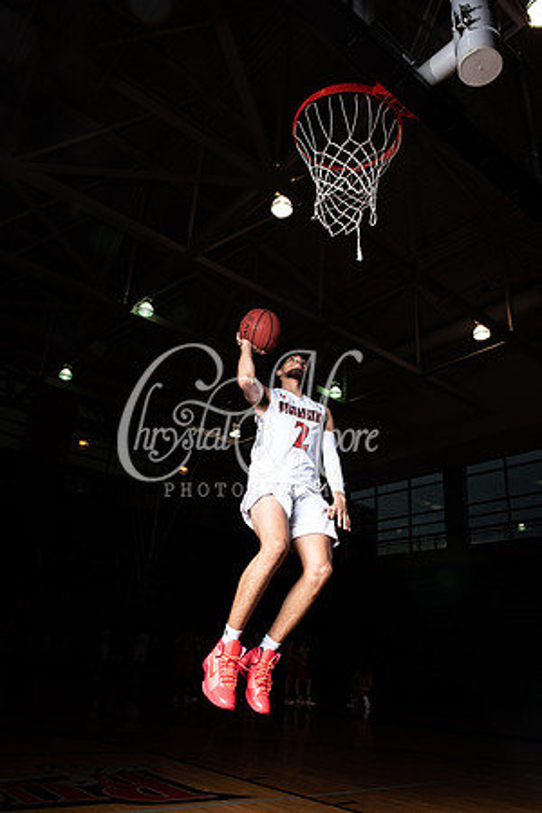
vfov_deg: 67.4
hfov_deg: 47.9
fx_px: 610
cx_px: 271
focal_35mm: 27
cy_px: 406
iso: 320
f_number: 14
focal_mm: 27
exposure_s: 1/200
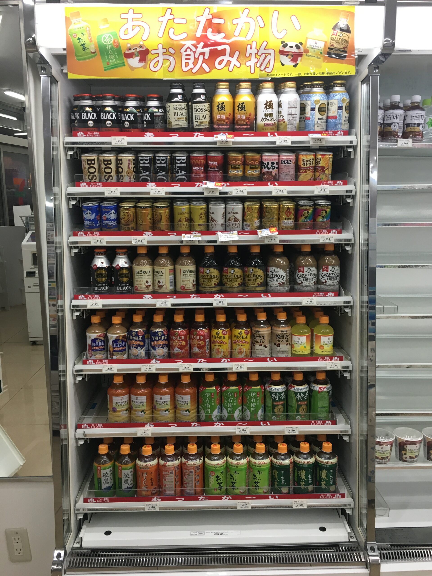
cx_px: 216
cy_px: 288
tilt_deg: -11.7
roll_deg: +1.3
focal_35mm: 29
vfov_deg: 61.7
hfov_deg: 48.2
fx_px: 483
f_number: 2.2
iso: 32
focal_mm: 4.15
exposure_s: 1/30
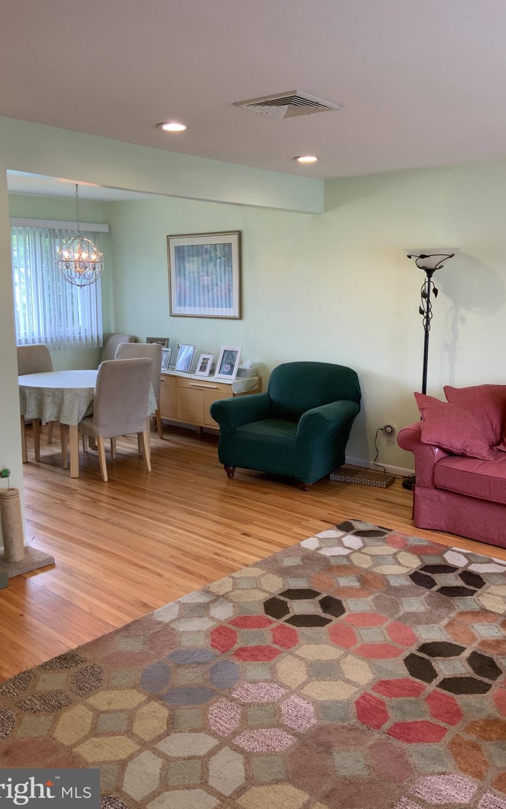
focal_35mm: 31
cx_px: 273
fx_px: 684
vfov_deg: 61.2
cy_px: 404
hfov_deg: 40.6
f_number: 1.8
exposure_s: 1/60
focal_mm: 3
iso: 80
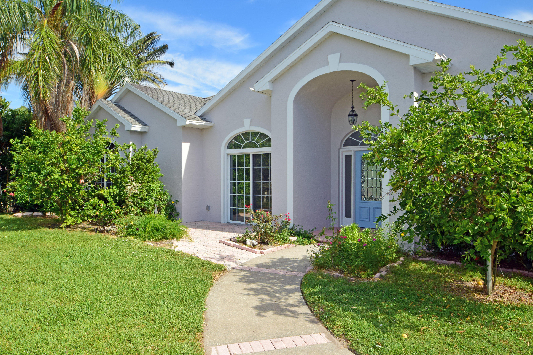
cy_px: 178
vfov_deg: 50.4
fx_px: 378
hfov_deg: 70.4
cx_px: 266
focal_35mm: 26
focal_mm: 17
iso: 200
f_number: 10
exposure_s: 1/200
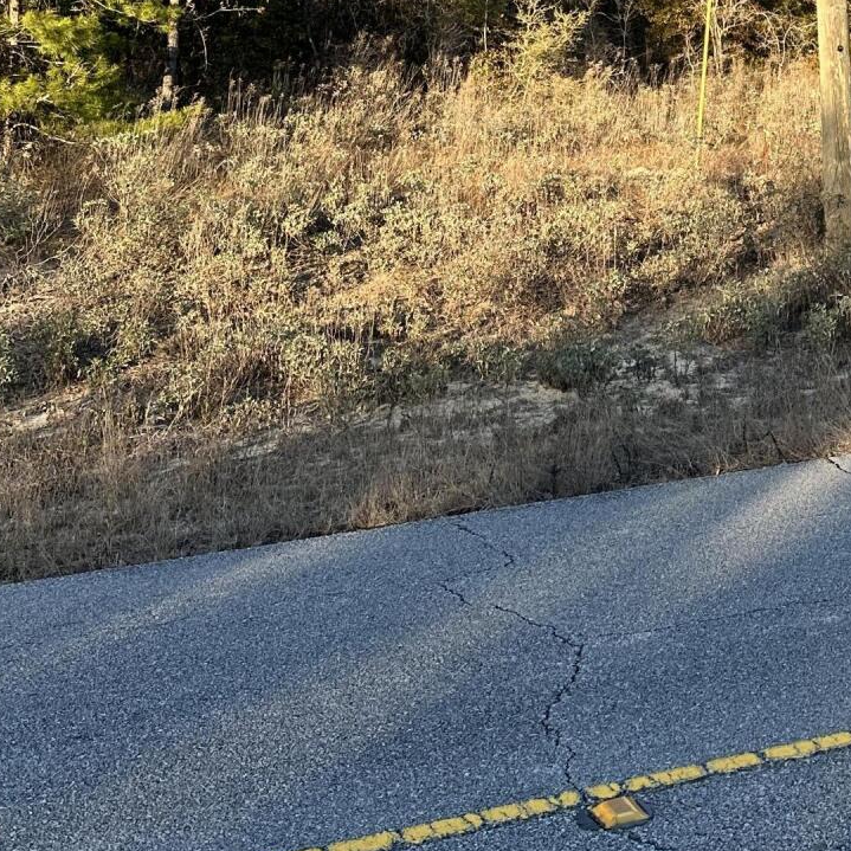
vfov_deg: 26.8
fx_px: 1641
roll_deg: +4.0
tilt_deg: +4.8
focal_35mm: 59
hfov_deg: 28.3
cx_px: 704
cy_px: -76
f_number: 1.78
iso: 80
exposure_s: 1/1639
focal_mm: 6.86
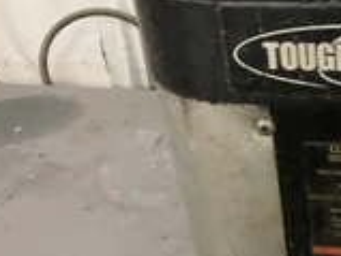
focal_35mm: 73
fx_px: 719
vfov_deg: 19.9
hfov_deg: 25.5
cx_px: 330
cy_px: 215
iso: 320
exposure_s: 1/30
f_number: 1.8
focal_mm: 3
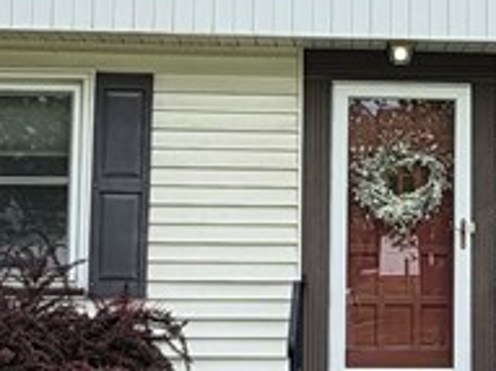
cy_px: 205
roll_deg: -0.3
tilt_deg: +4.2
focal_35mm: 75
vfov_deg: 19.6
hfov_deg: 25.4
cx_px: 426
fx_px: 1074
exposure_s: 1/411
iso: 50
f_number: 2.2
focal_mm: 2.22
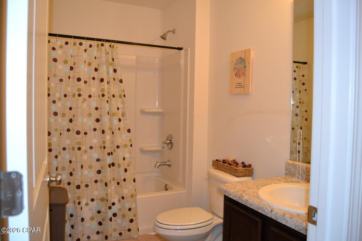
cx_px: 181
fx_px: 271
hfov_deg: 67.4
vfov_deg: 47.9
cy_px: 120
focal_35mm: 27
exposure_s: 1/60
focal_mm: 18
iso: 720
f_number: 3.5
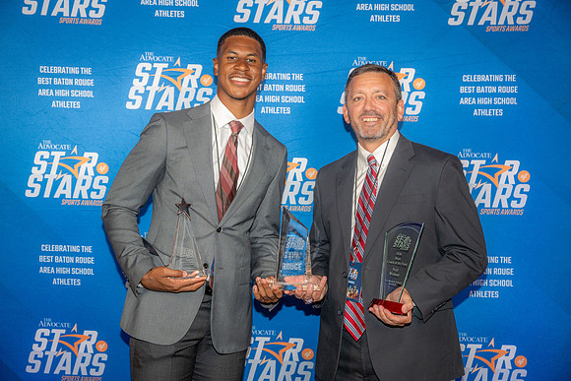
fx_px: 698
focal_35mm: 44
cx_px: 286
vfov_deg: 30.5
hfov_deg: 44.5
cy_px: 190
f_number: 3.5
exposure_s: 1/160
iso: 320
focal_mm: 44
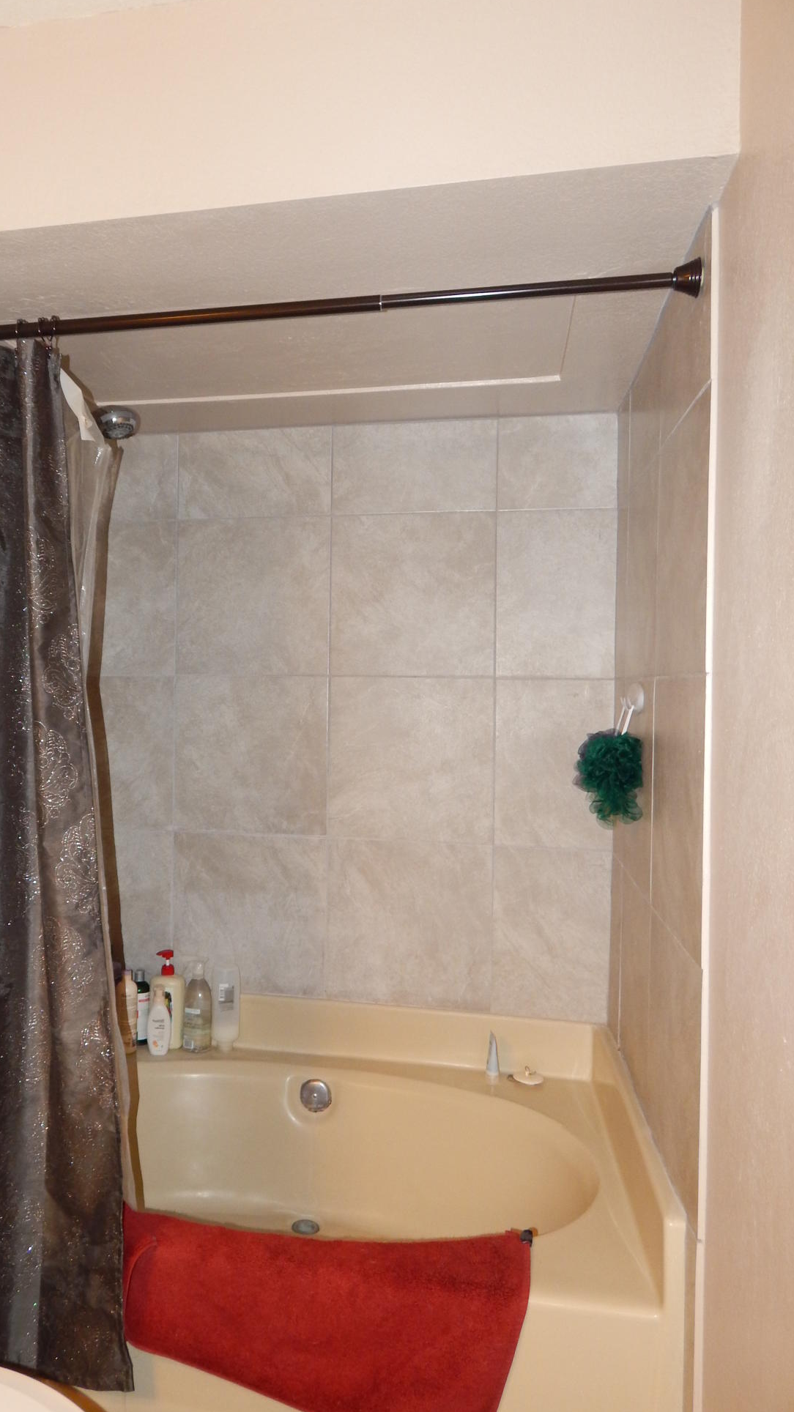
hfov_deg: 43.8
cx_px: 272
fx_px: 973
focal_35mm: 26
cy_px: 688
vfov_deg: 71.9
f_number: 3
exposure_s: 1/30
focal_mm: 4
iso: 200
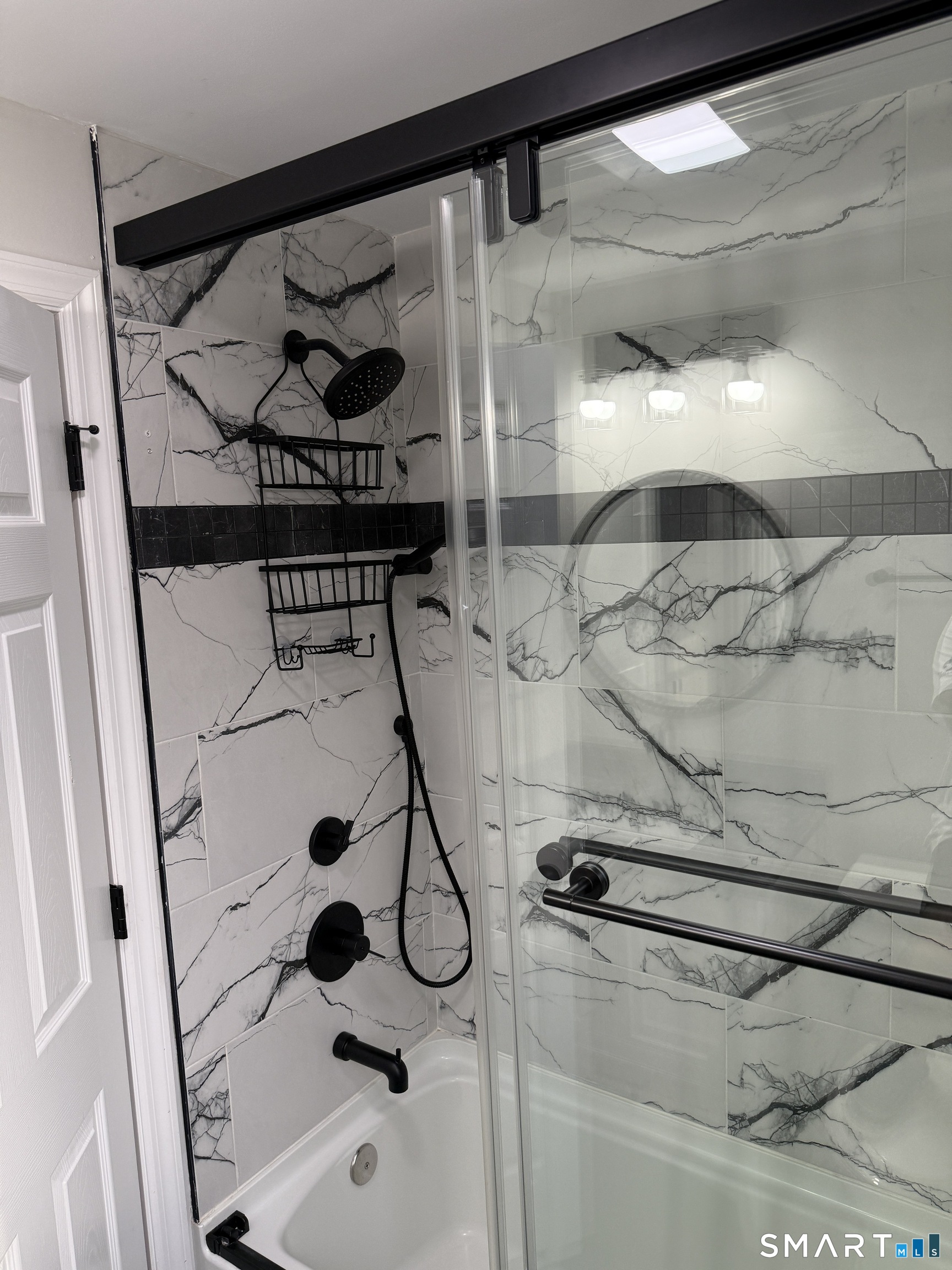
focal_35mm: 24
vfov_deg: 71.6
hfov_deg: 56.8
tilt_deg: -7.2
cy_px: 635
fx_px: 880
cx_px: 476
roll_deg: +2.1
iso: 160
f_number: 1.78
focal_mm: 6.76
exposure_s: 1/240
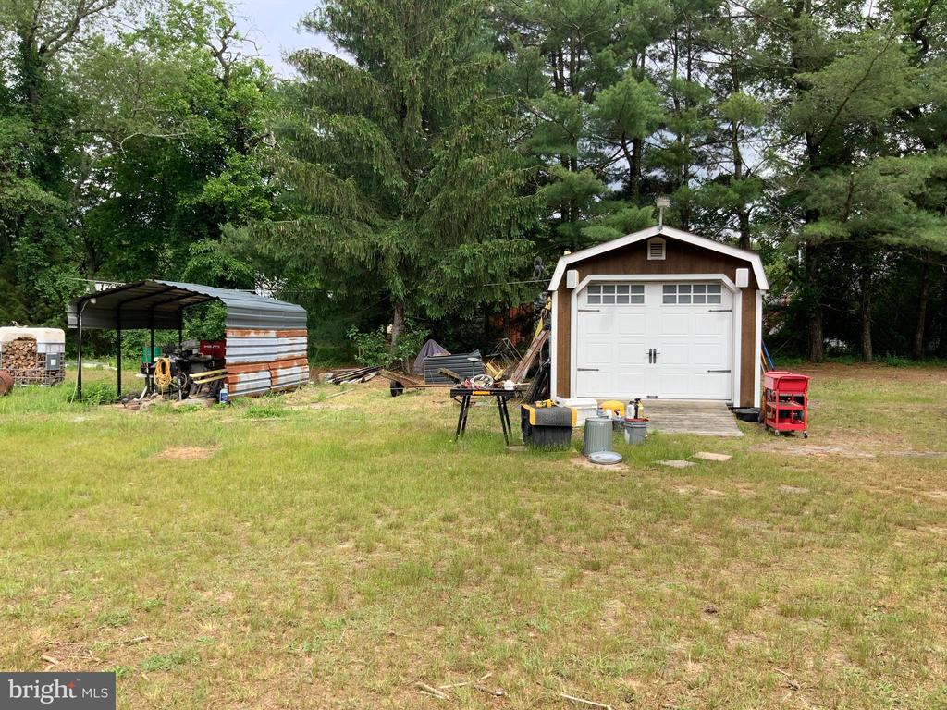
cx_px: 474
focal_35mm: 29
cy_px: 355
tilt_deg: -1.7
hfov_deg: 61.7
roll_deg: -0.5
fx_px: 793
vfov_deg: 48.2
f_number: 1.8
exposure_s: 1/842
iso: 16
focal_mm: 3
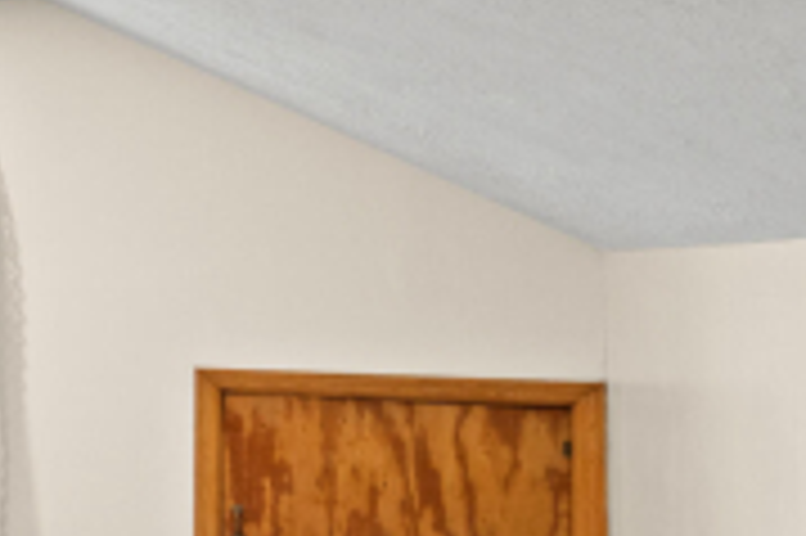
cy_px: 279
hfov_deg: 18.2
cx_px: -878
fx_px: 1409
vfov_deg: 21.5
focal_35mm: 63
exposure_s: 1/2.5
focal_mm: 10
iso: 400
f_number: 9
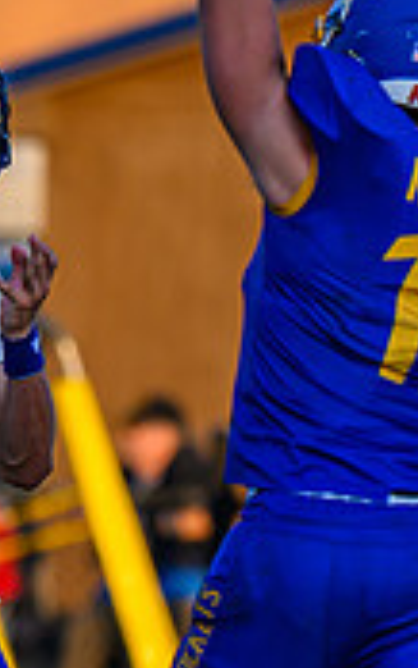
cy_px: 457
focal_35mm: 1213
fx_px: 22073
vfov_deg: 1.7
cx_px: -327
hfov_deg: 1.1
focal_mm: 200
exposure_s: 1/1600
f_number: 2.8
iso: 180
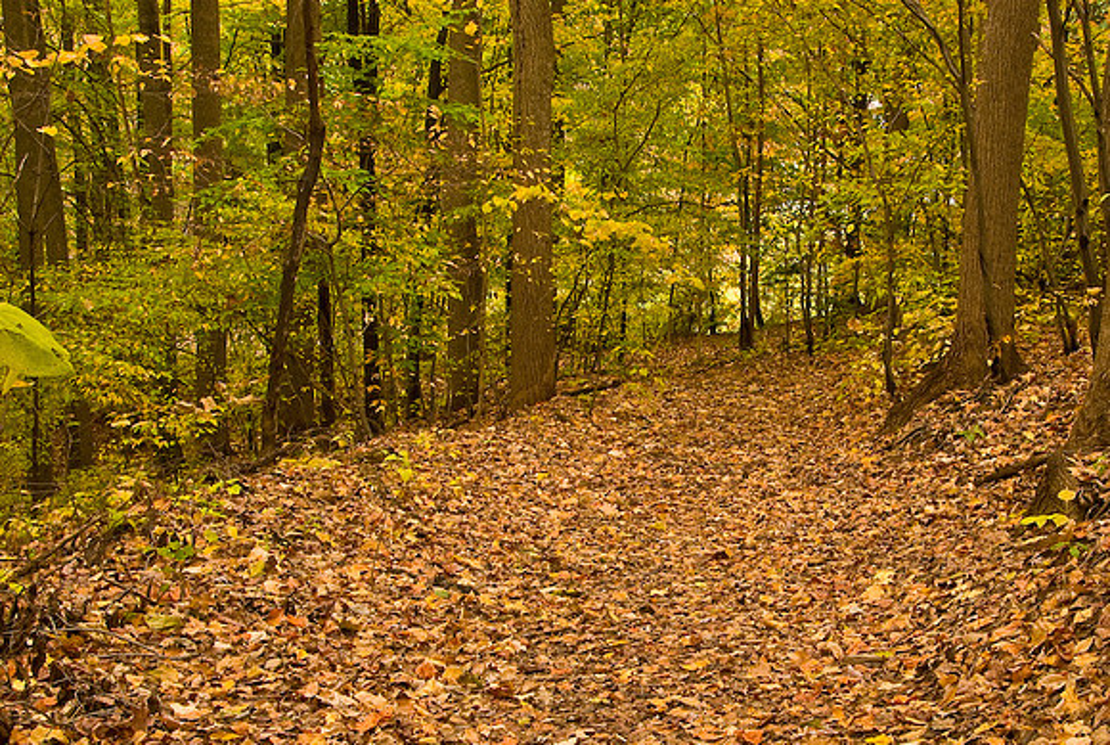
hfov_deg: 46.3
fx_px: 1297
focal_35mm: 42
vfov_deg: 32.0
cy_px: 372
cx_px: 555
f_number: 25
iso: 200
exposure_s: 1/2
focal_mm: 28
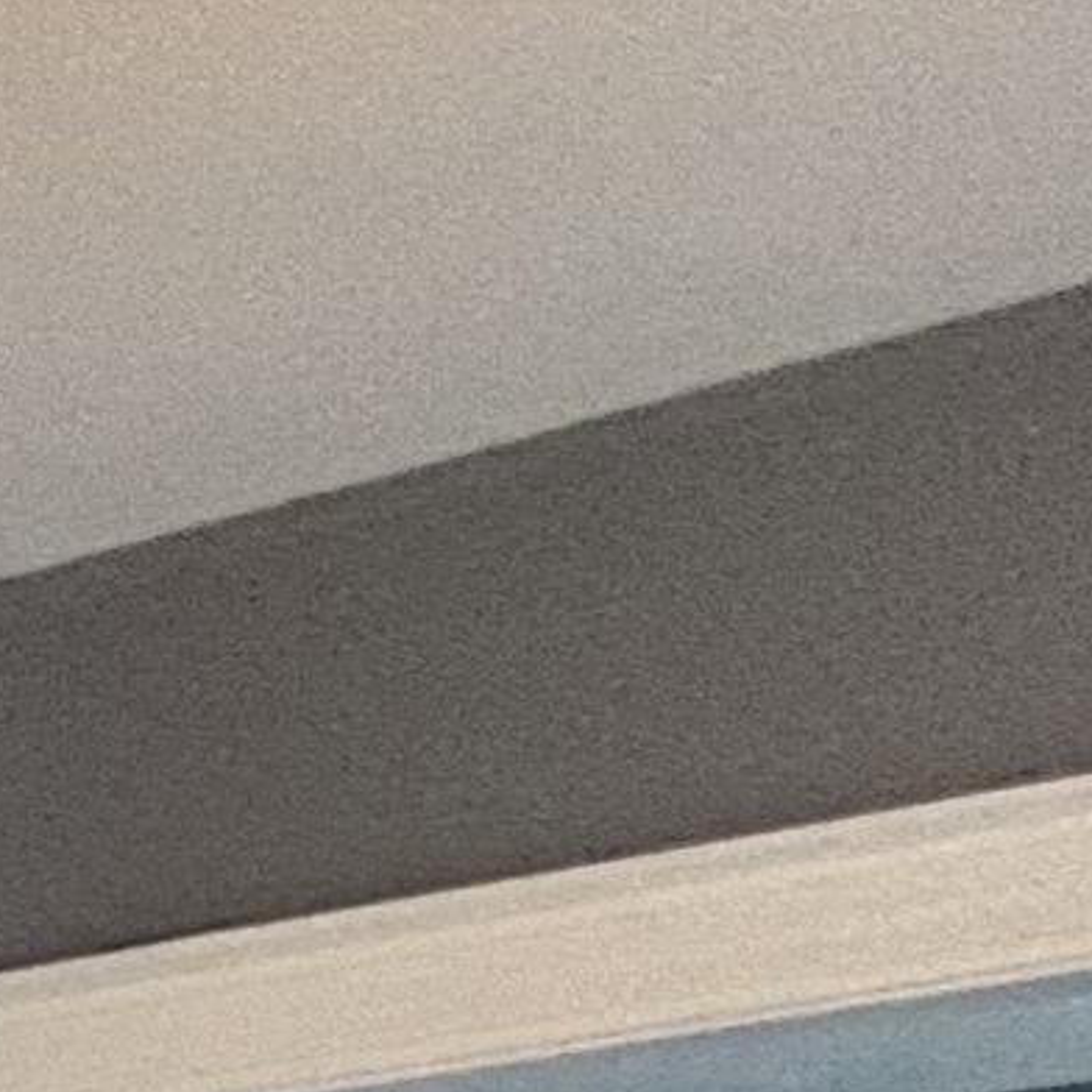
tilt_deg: -4.8
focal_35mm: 97
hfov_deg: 8.4
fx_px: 3462
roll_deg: +0.7
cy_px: 2262
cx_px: -3184
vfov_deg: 14.5
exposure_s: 1/60
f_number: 2.2
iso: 640
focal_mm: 2.22
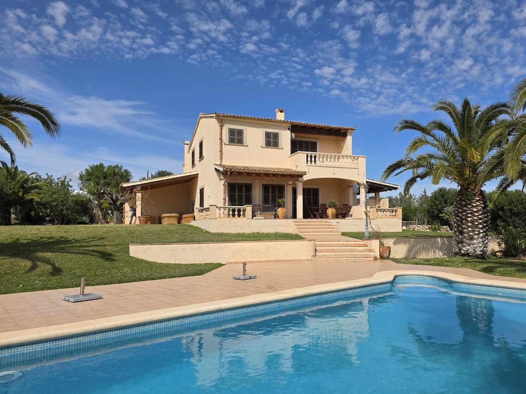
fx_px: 395
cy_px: 203
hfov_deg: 67.1
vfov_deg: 53.0
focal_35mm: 26
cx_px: 294
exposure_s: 1/7944
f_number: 1.7
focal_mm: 6.3
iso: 64
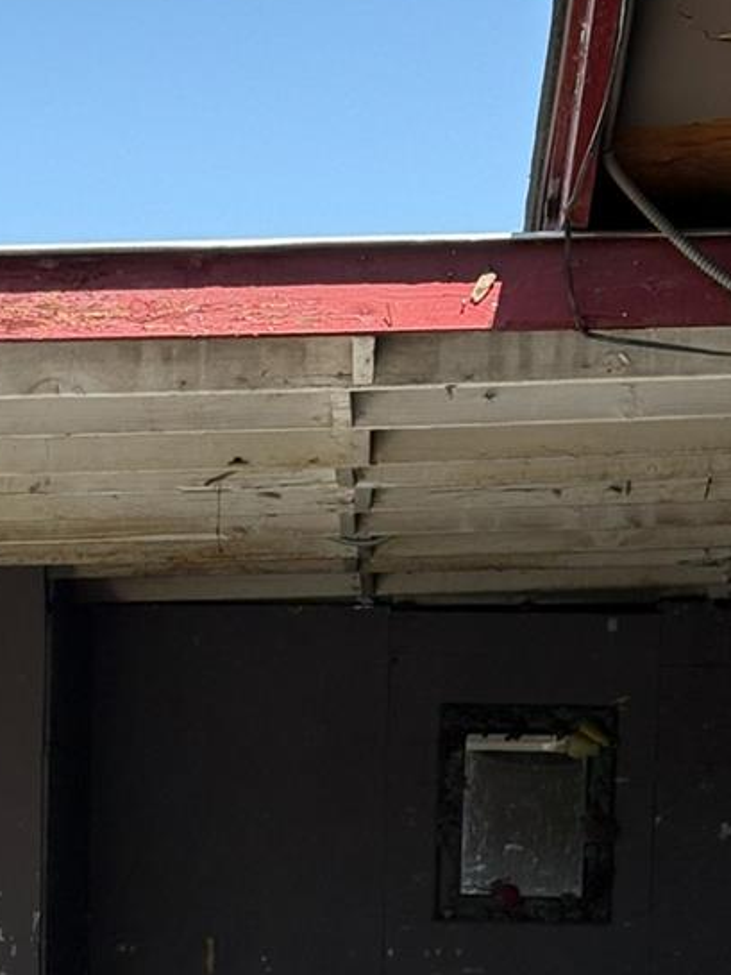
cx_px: 92
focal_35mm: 143
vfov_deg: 13.5
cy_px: 1115
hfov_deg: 10.3
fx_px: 4025
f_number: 1.6
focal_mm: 5.96
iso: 32
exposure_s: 1/1799
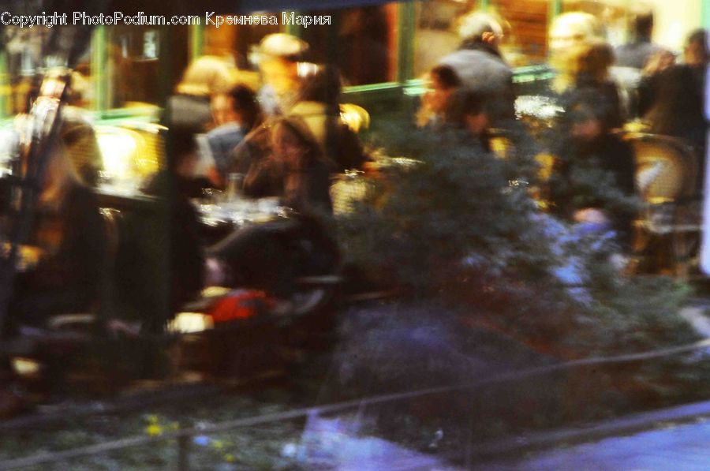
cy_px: 236
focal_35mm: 300
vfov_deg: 4.6
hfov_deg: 6.9
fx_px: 5907
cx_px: 355
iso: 3200
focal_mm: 200
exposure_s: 2.5
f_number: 29
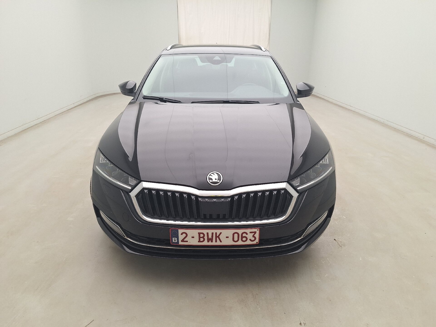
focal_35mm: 23
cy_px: 164
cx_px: 218
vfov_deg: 58.9
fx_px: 290
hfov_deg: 73.9
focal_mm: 5.54
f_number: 1.8
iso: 40
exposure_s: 1/100
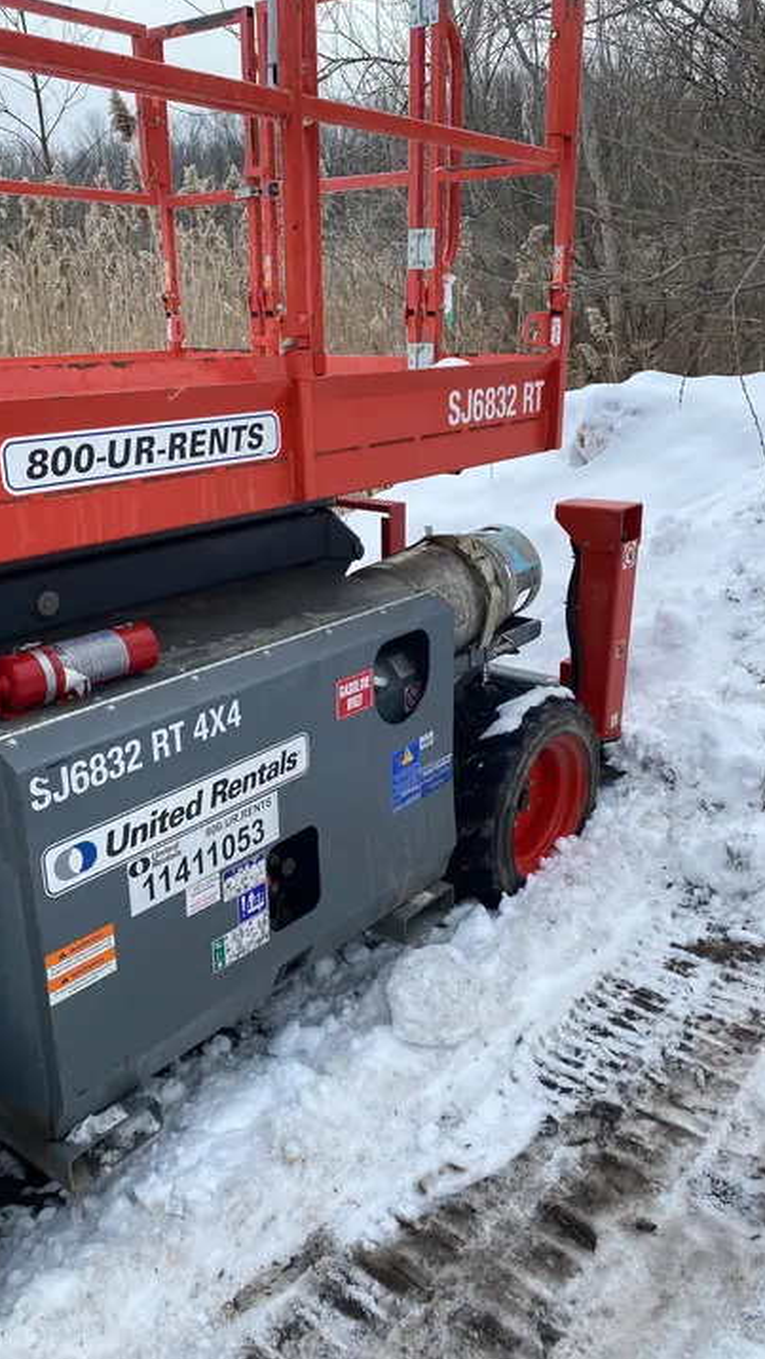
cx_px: 383
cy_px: 673
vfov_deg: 66.1
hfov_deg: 40.2
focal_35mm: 29
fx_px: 1045
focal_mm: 4.25
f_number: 1.8
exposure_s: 1/981
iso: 32
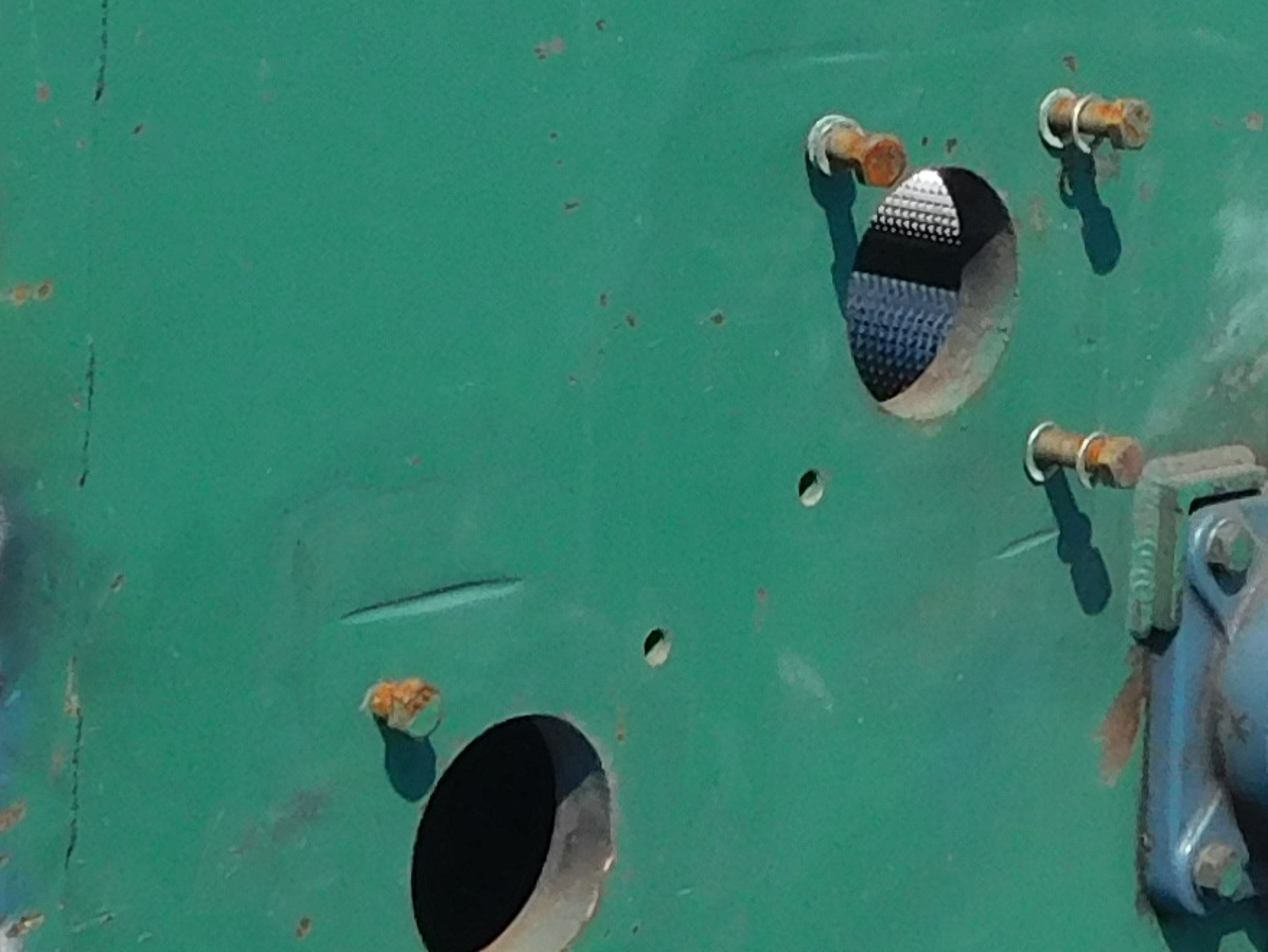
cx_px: 789
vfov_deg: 11.0
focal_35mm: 131
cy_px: -387
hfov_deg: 15.0
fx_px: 4801
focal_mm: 4.5
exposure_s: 1/1250
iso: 125
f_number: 3.1
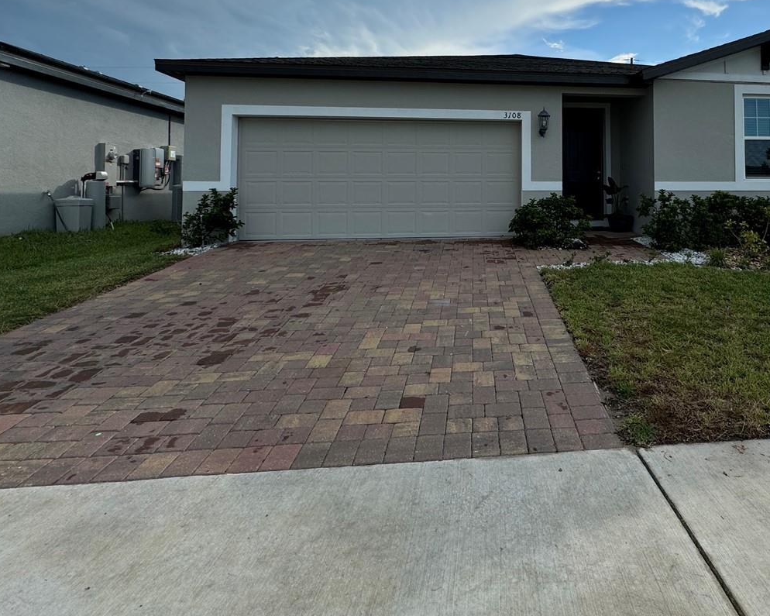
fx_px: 501
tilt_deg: +1.7
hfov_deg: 71.9
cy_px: 176
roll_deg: -0.6
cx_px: 537
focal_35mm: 22
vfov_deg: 60.6
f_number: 2.2
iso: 40
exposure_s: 1/1600
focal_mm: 2.22
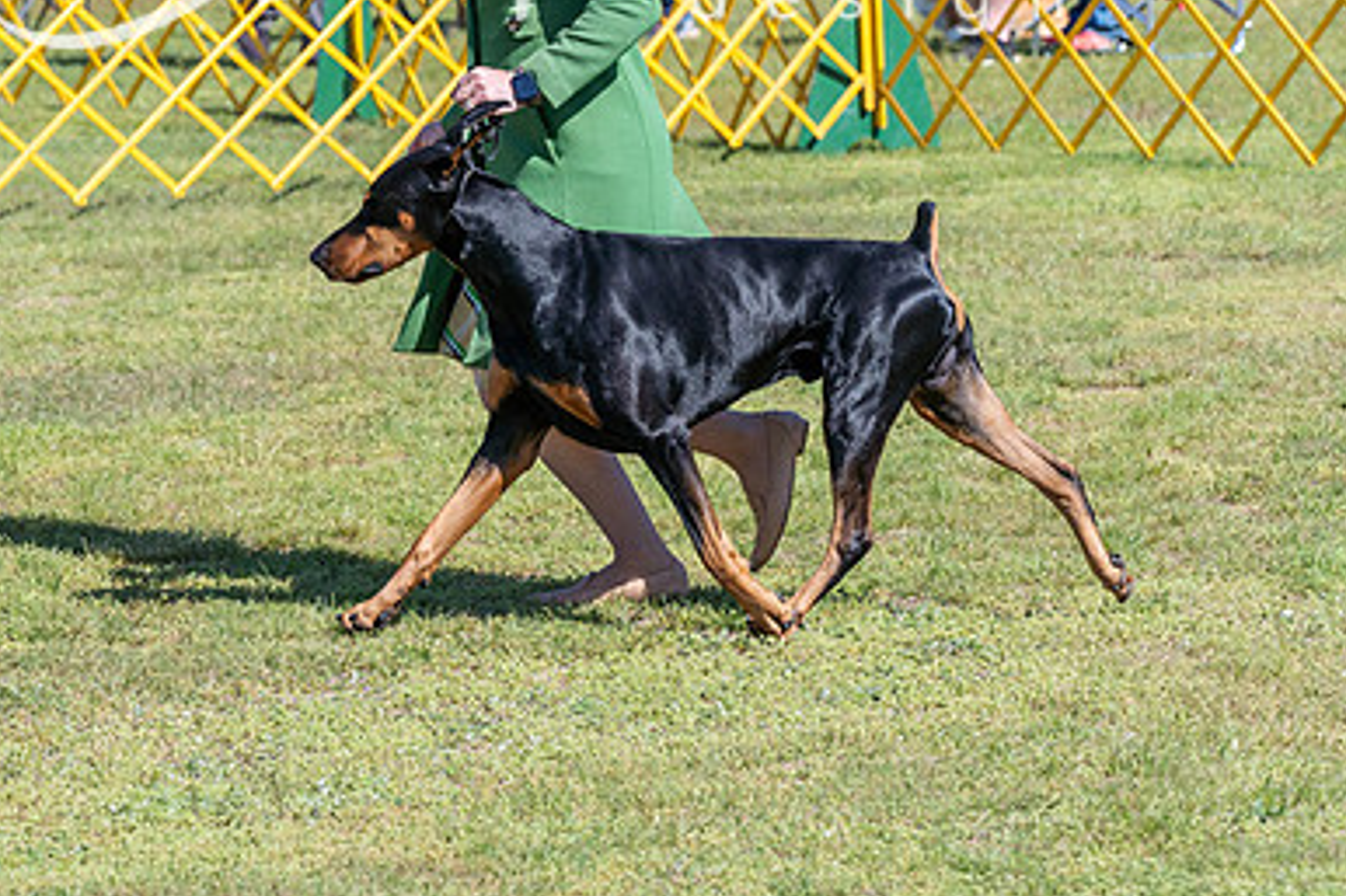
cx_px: 519
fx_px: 8371
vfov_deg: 6.1
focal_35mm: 224
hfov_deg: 9.2
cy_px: 122
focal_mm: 128
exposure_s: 1/1250
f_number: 6.3
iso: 400
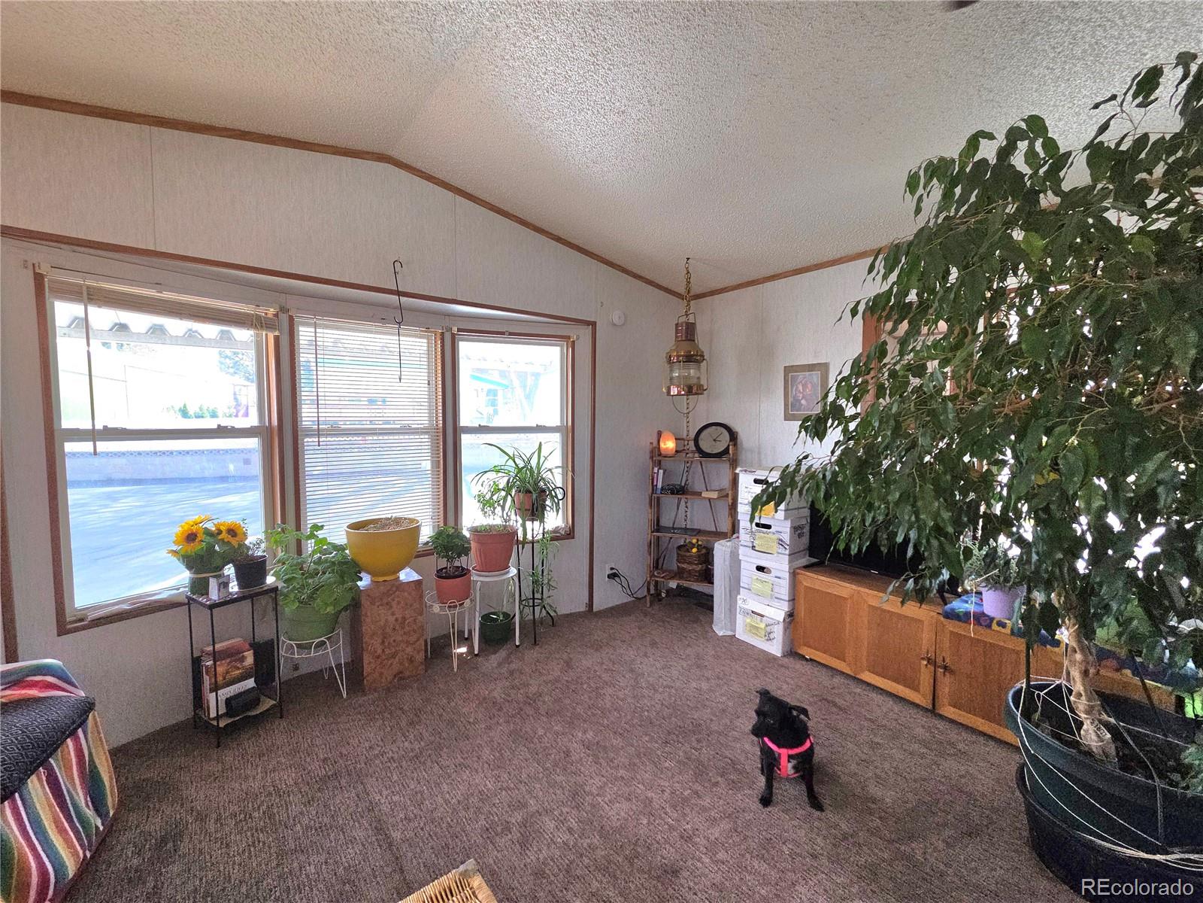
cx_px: 602
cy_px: 452
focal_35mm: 13
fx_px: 452
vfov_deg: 89.9
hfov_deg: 106.2
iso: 100
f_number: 2.2
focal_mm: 2.2
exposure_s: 1/120
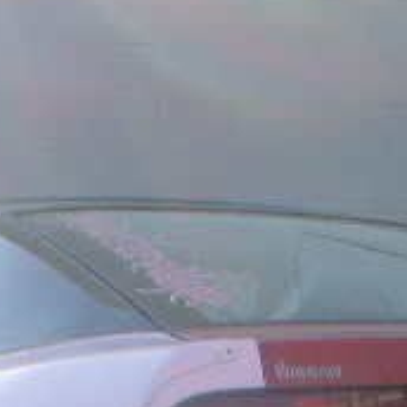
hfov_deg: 7.4
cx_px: 719
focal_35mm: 231
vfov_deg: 7.4
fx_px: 3073
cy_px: 648
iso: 64
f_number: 5.8
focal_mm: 7.2
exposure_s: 1/108
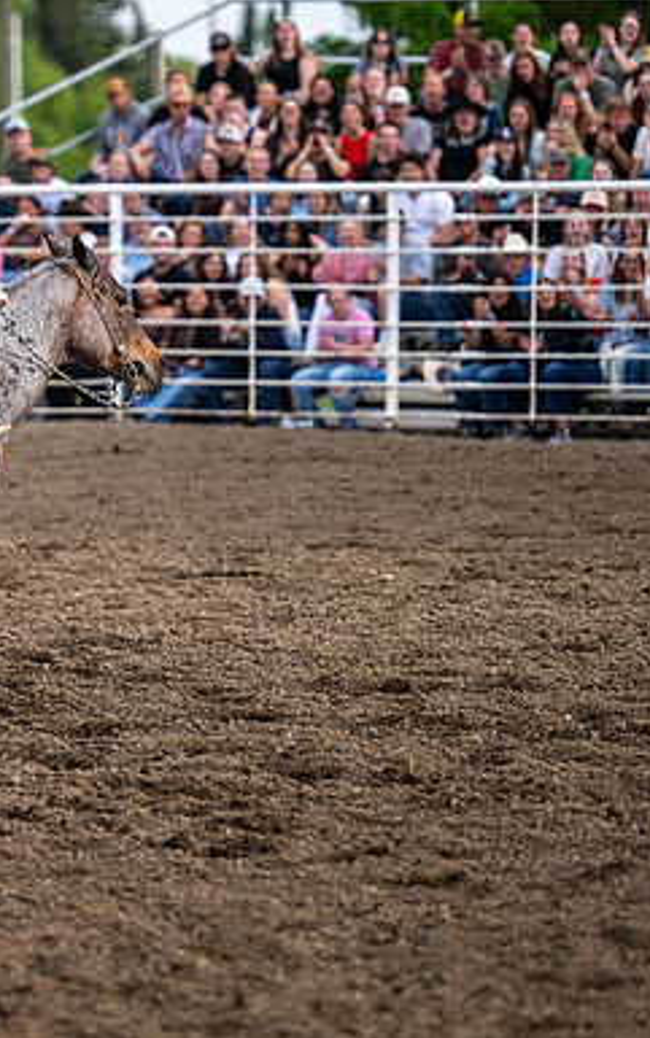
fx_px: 8437
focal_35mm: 298
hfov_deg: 4.4
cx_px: -74
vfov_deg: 7.0
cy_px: 390
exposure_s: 1/8000
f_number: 2.8
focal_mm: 155
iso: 1250
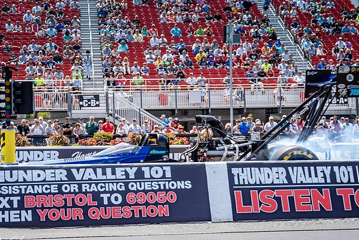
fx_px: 888
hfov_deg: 22.9
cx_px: 174
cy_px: 129
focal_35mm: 89
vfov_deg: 15.4
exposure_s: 1/500
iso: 100
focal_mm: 51
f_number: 5.6
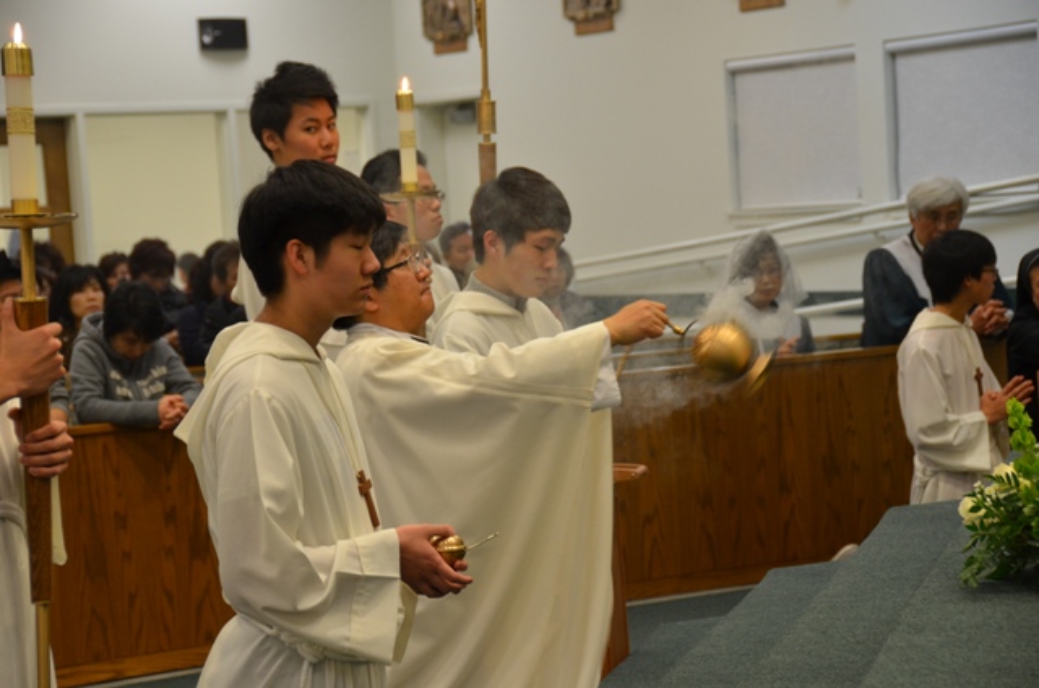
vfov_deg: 12.1
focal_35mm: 112
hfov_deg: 18.2
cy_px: 344
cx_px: 520
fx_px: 3240
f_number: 5
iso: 800
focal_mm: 75
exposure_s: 1/30
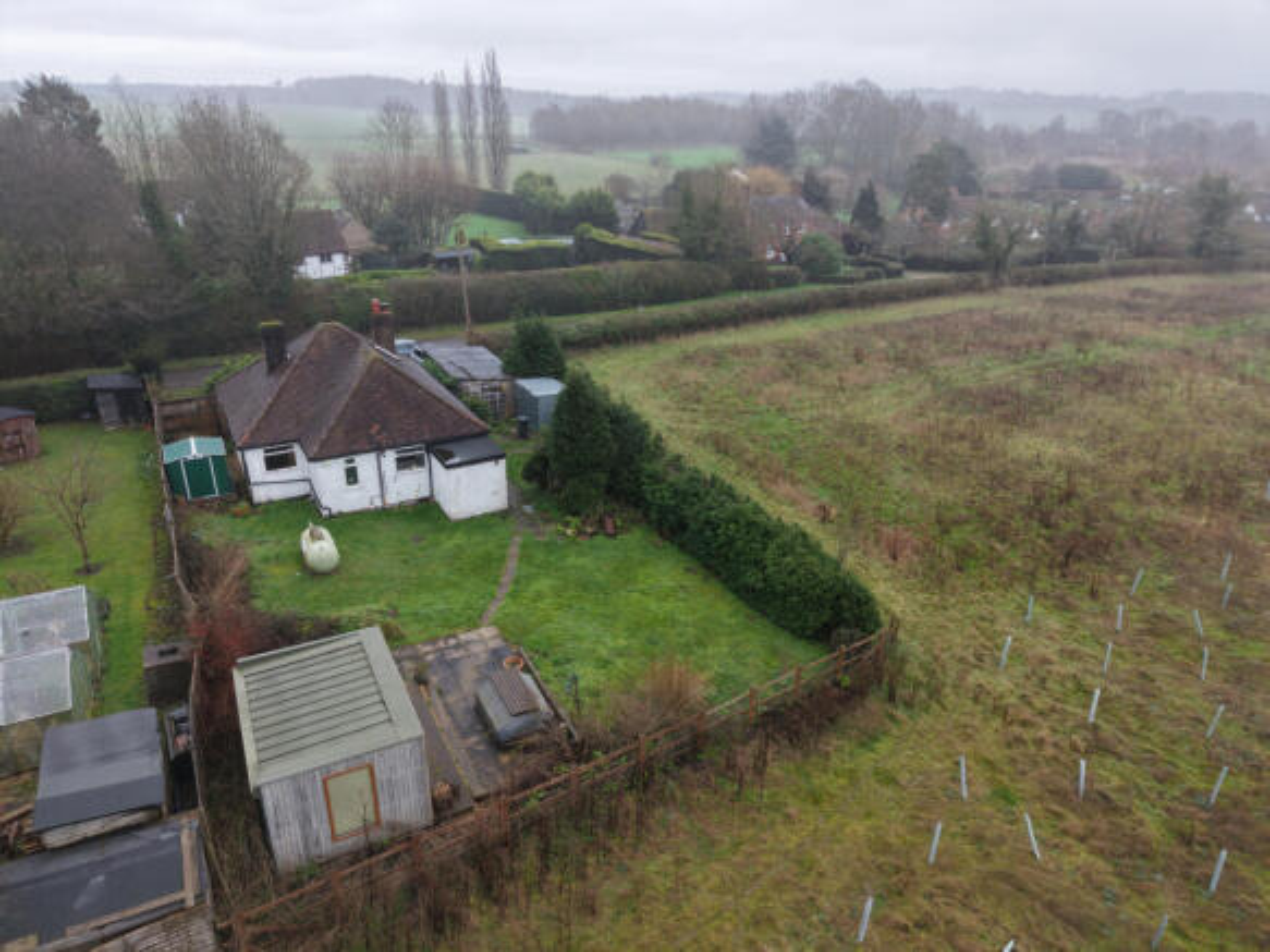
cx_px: 635
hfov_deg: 71.6
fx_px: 880
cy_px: 476
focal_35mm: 24
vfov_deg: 56.8
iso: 100
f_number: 1.8
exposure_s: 1/250
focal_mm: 8.67
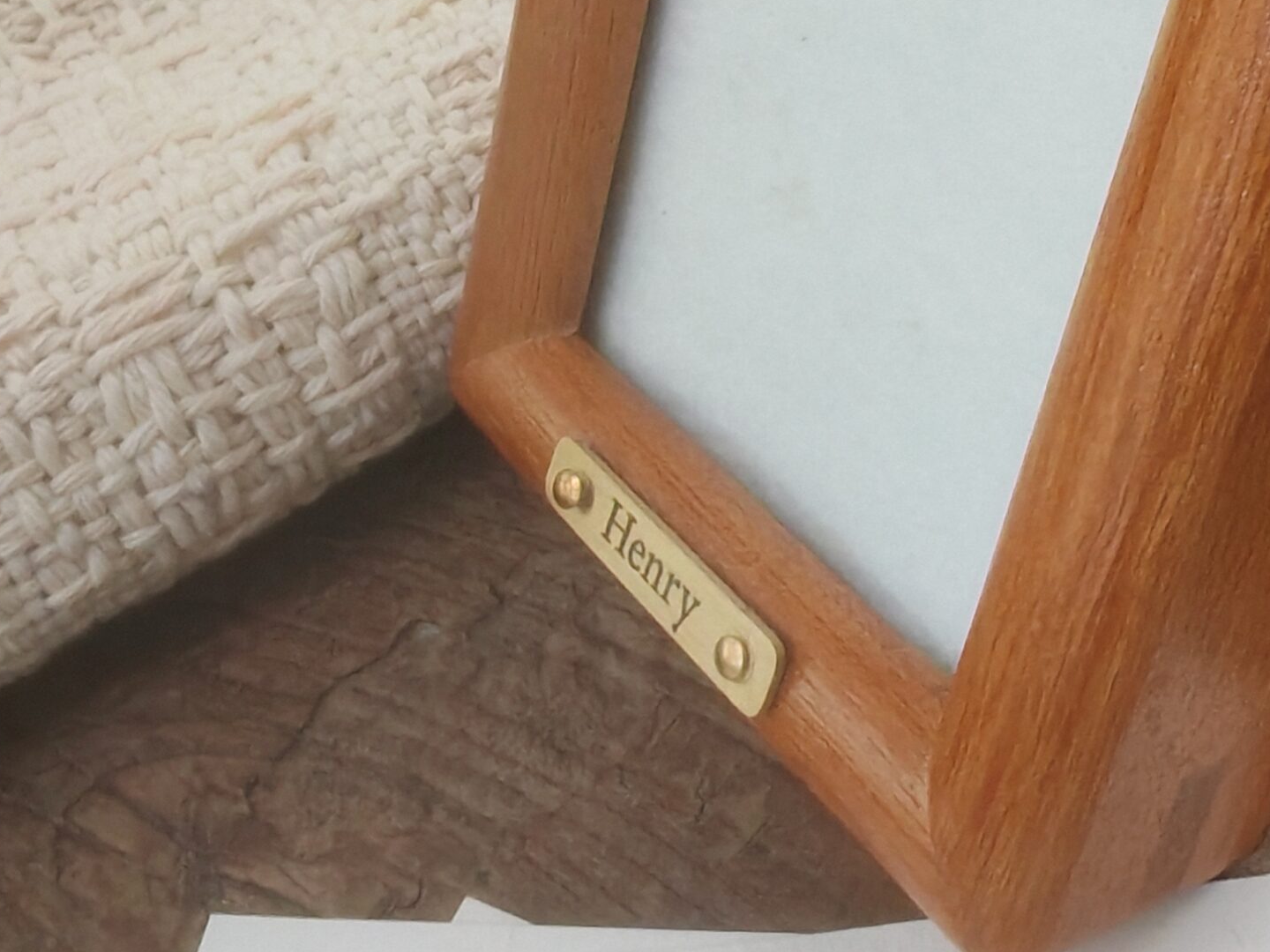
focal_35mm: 48
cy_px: 191
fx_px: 1761
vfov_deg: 29.6
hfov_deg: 38.7
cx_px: 946
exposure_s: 1/33
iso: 400
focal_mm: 1.96
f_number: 2.2
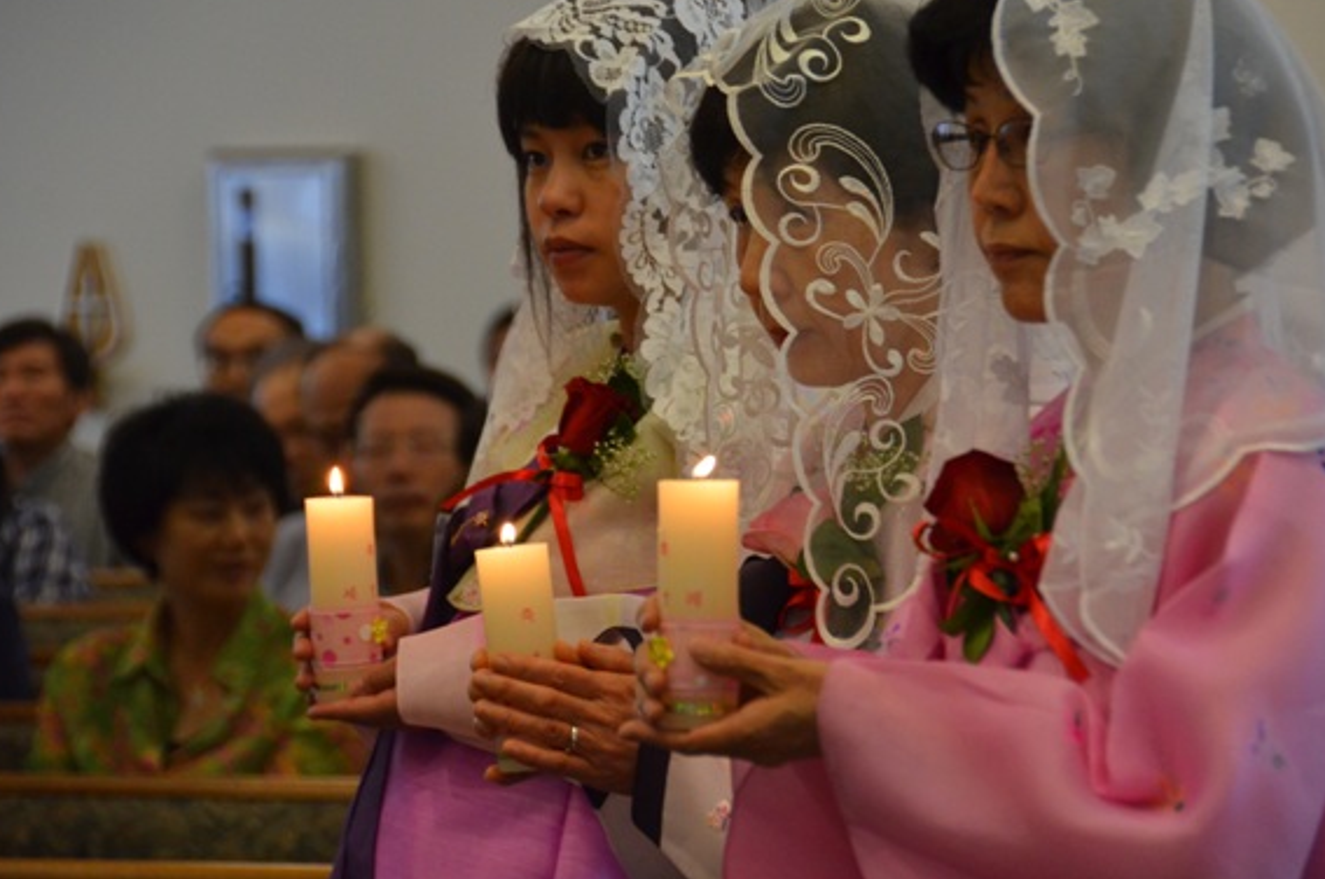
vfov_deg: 6.0
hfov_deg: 9.0
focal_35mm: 229
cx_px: 713
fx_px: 8398
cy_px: 386
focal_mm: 135
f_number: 5.6
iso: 1600
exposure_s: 1/100
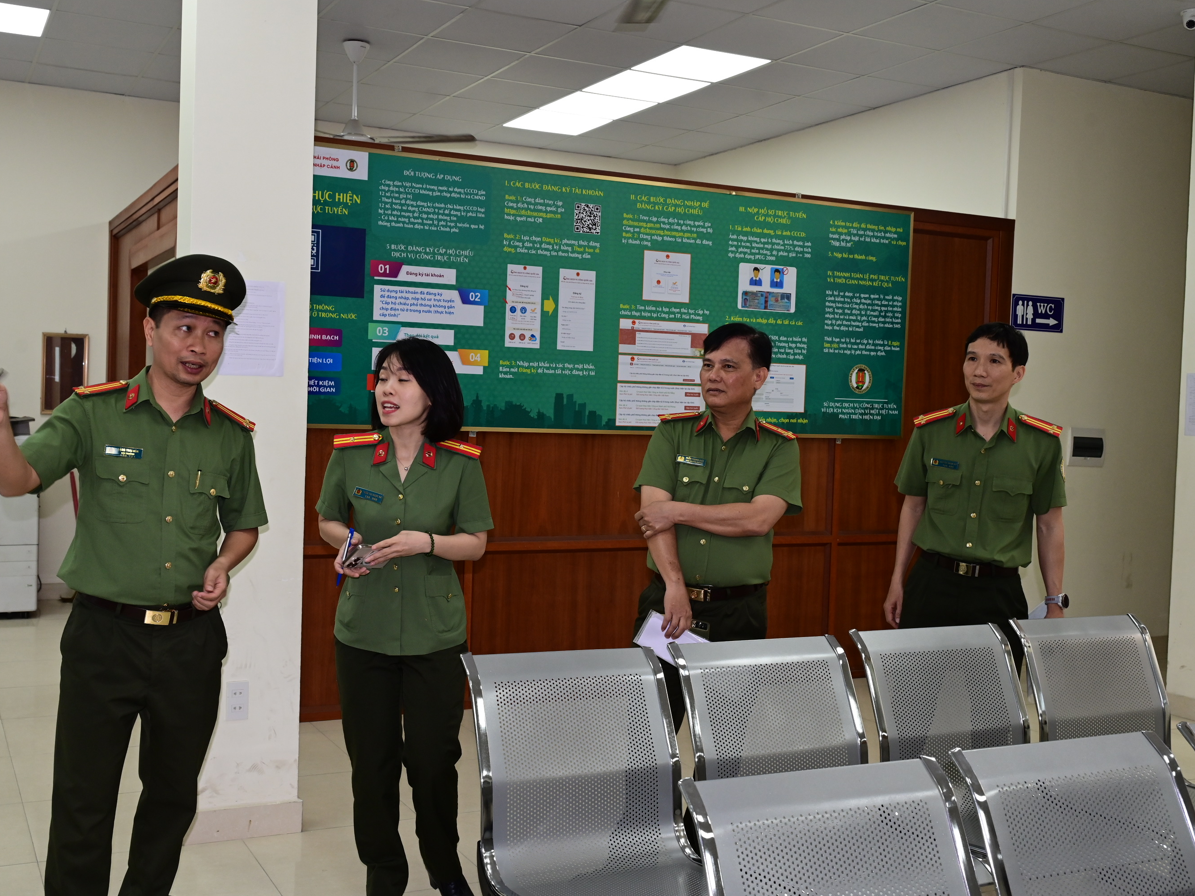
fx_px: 1277
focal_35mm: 37
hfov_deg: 50.1
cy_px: 448
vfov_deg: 38.7
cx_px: 542
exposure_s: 1/100
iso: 1250
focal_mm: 34
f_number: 7.1
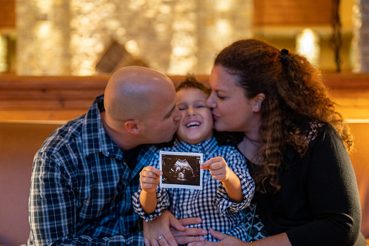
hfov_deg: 27.0
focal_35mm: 75
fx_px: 767
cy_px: 117
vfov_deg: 18.2
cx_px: 175
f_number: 2.8
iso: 3200
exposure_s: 1/60
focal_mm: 68
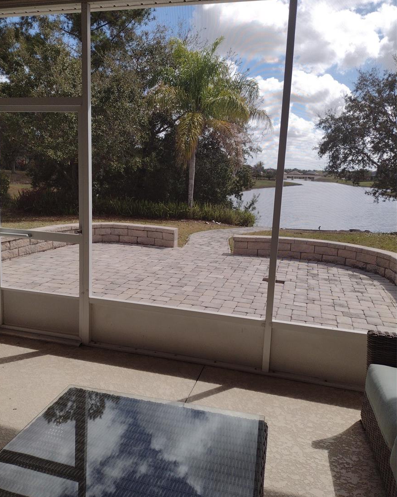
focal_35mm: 29
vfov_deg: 60.4
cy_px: 234
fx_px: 426
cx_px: 193
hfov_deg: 49.9
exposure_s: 1/2057
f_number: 1.7
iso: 100
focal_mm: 4.71
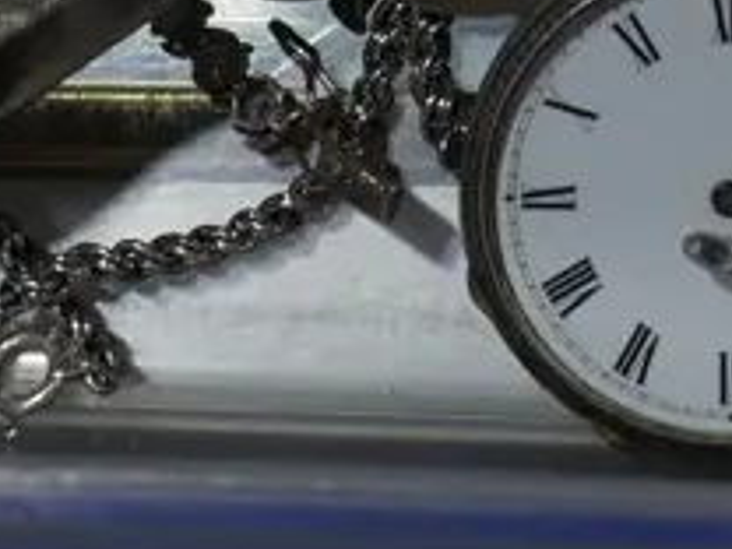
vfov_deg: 6.4
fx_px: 4800
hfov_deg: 8.7
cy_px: -477
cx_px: 535
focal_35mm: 227
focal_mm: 23
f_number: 6.3
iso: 200
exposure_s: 1/125
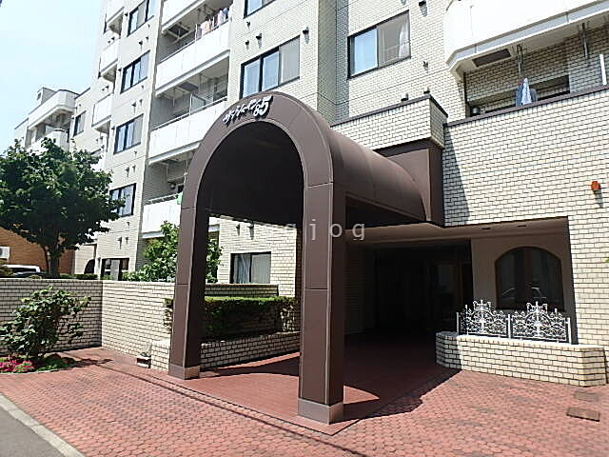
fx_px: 369
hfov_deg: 79.0
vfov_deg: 63.4
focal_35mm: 21
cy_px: 228
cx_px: 304
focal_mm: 3.7
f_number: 3.5
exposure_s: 1/800
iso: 125
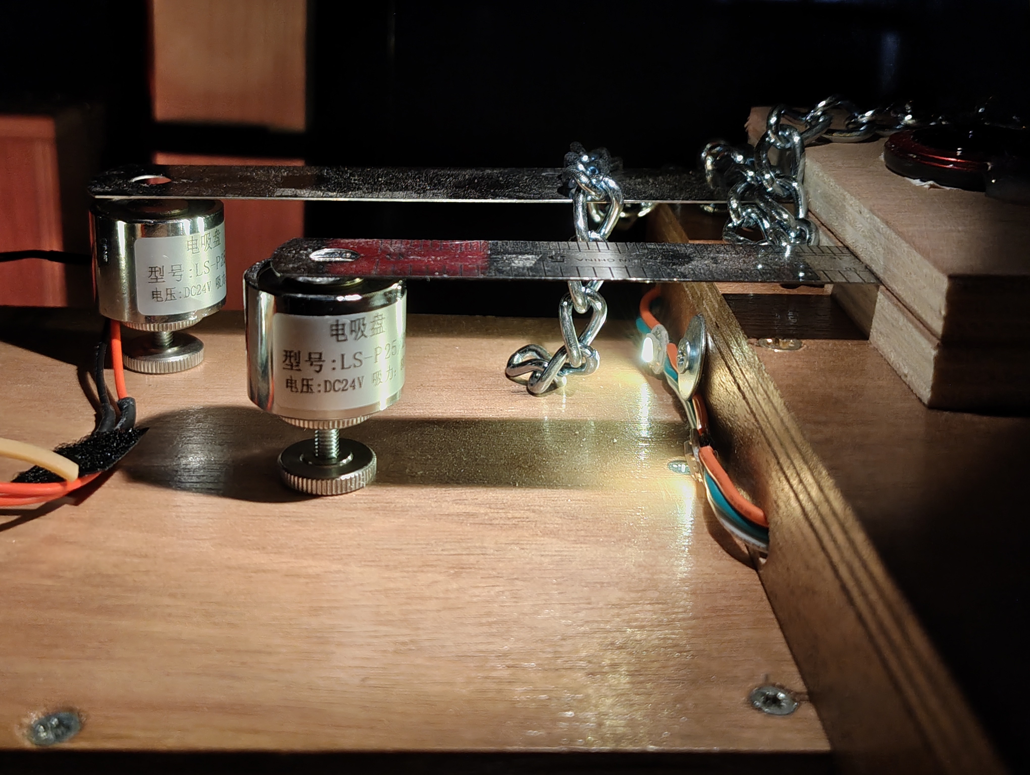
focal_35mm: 43
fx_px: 1281
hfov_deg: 43.8
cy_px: 388
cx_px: 515
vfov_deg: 33.7
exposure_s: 1/33.3
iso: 1034
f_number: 1.88
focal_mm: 5.56
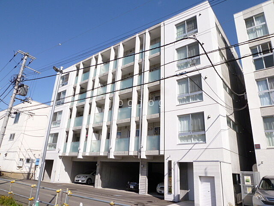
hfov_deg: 71.6
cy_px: 103
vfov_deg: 56.8
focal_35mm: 24
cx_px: 137
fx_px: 190
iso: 80
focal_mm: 4.3
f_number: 5.6
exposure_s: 1/400
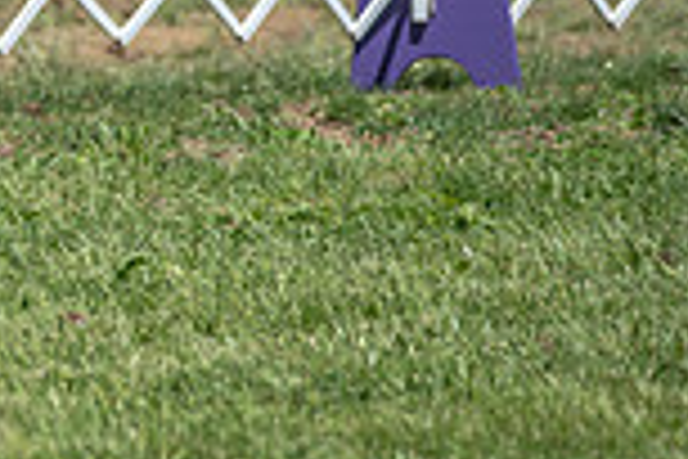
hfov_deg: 3.6
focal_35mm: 569
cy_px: -119
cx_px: -580
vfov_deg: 2.4
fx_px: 10873
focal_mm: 150
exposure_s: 1/1000
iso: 125
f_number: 4
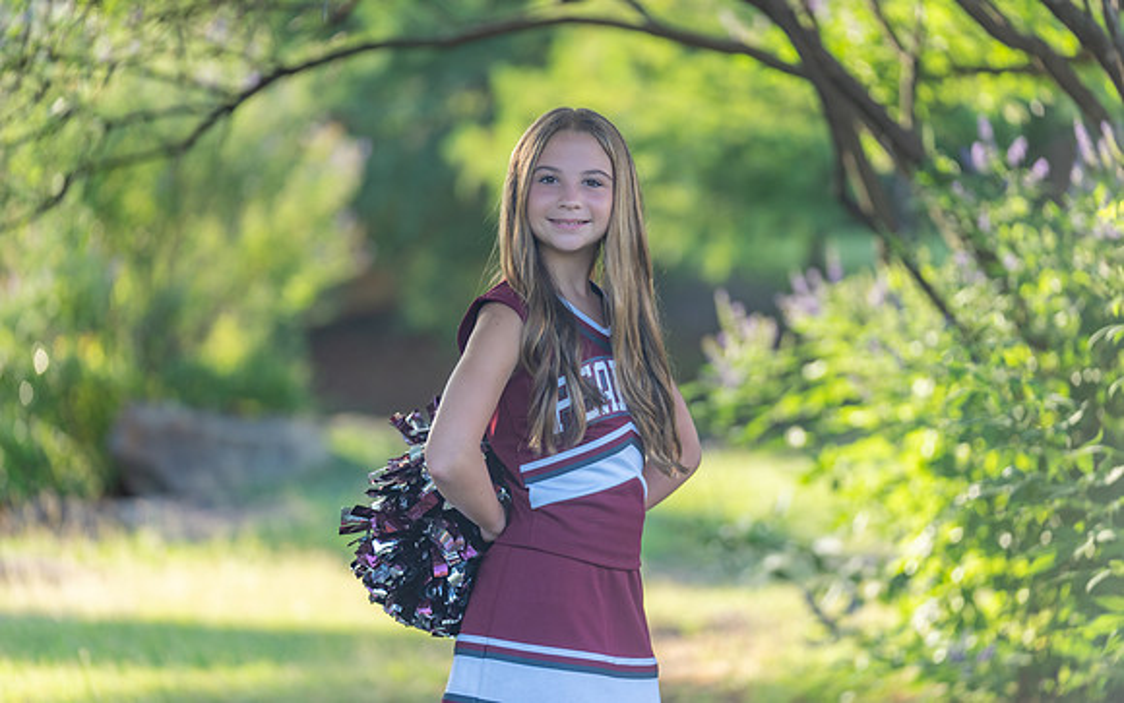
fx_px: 4278
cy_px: 375
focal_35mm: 140
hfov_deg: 15.0
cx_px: 562
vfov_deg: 9.4
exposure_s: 1/320
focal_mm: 137
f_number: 2.8
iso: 200
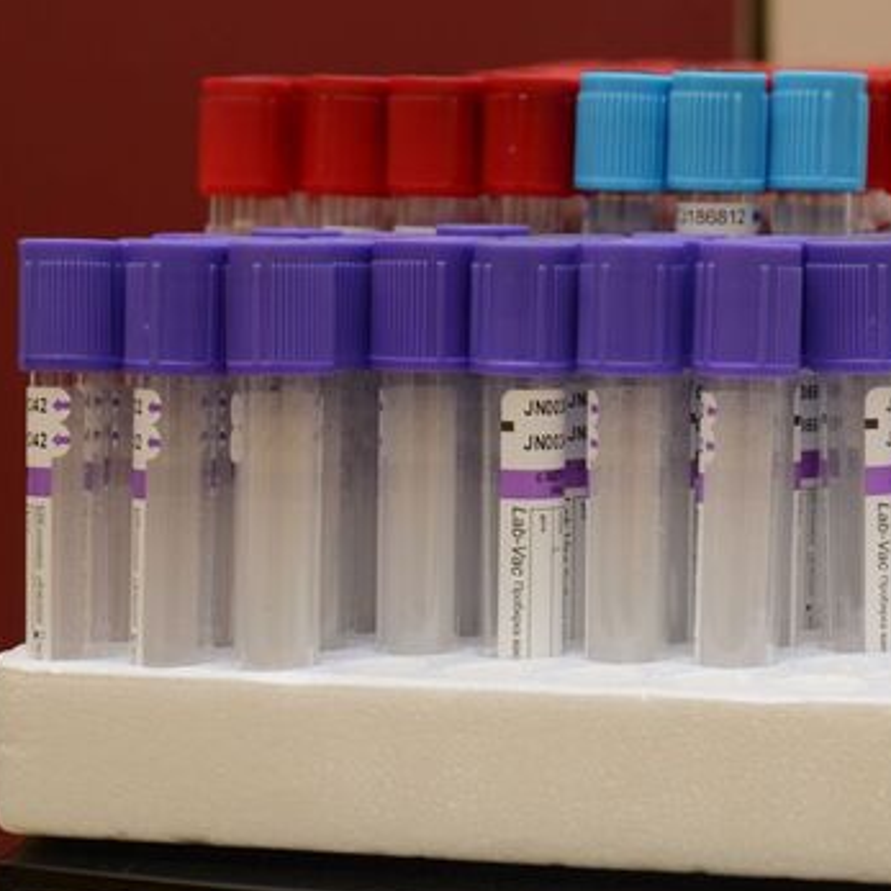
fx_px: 3203
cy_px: 407
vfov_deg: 15.8
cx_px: 673
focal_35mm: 110
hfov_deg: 15.8
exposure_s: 1/60
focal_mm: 50
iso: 640
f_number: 6.3
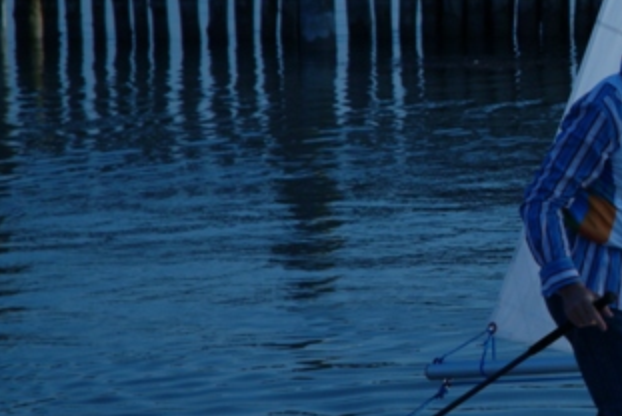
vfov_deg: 5.1
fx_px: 4669
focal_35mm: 270
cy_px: 111
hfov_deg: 7.5
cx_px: 792
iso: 100
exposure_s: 1/750
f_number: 5.6
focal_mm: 70
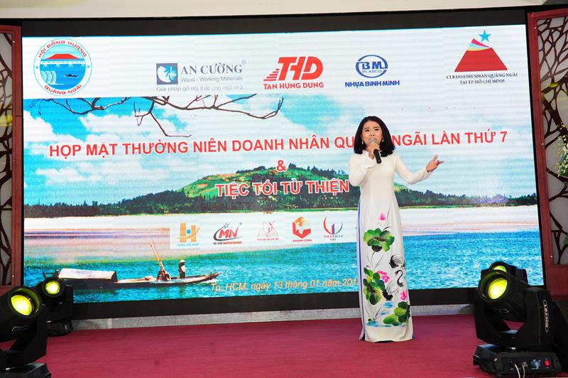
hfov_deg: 46.4
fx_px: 662
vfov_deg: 31.8
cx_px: 284
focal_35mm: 42
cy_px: 189
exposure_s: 1/200
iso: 800
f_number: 5.6
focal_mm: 42
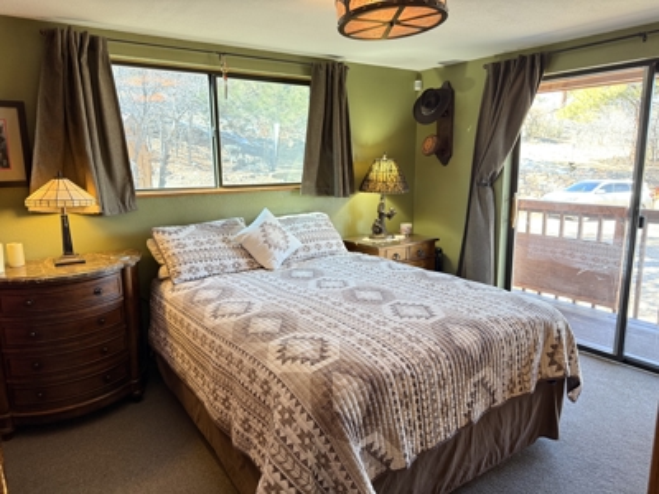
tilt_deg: -9.7
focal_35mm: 24
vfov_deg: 56.8
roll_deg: +0.3
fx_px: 457
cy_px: 247
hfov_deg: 71.6
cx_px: 330
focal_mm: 6.76
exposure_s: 1/60
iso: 250
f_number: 1.78
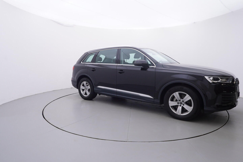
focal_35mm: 22
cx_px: 122
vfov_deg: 56.2
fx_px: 152
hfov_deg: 77.3
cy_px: 81
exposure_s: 1/80
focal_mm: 15
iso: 200
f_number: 5
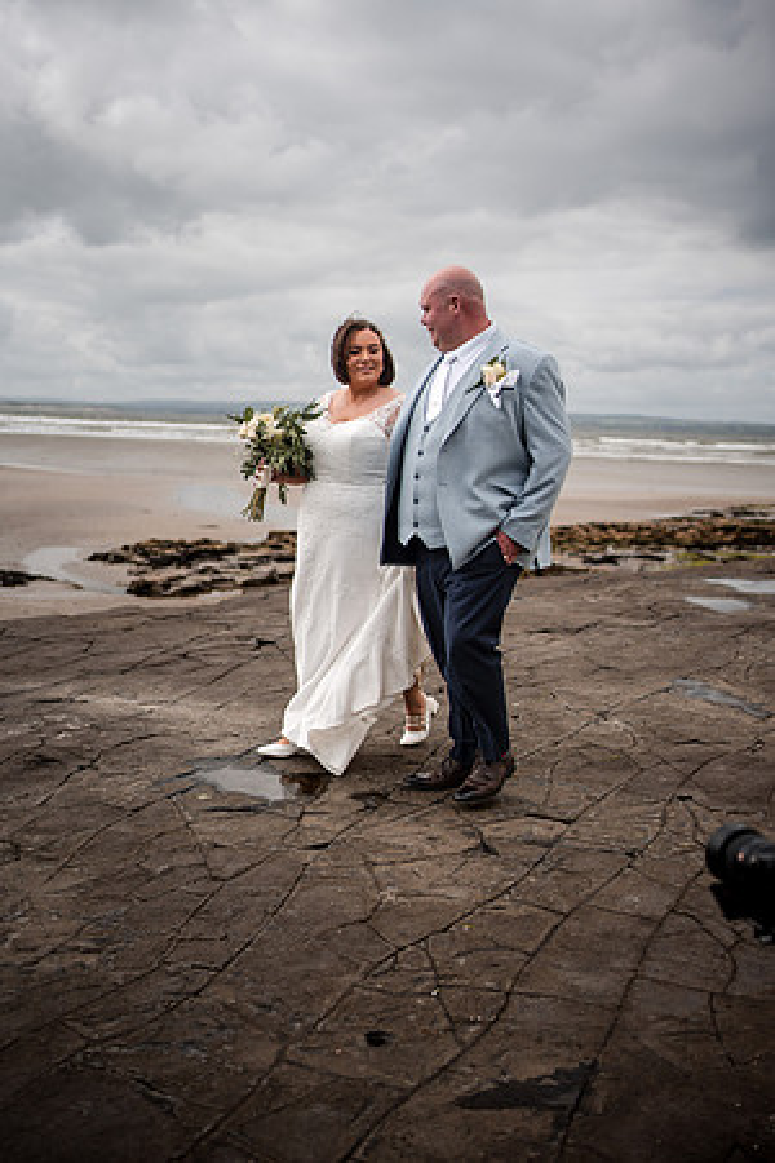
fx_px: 1130
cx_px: 388
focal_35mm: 35
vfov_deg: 54.4
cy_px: 582
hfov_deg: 37.9
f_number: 1.8
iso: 100
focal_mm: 35
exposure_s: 1/8000
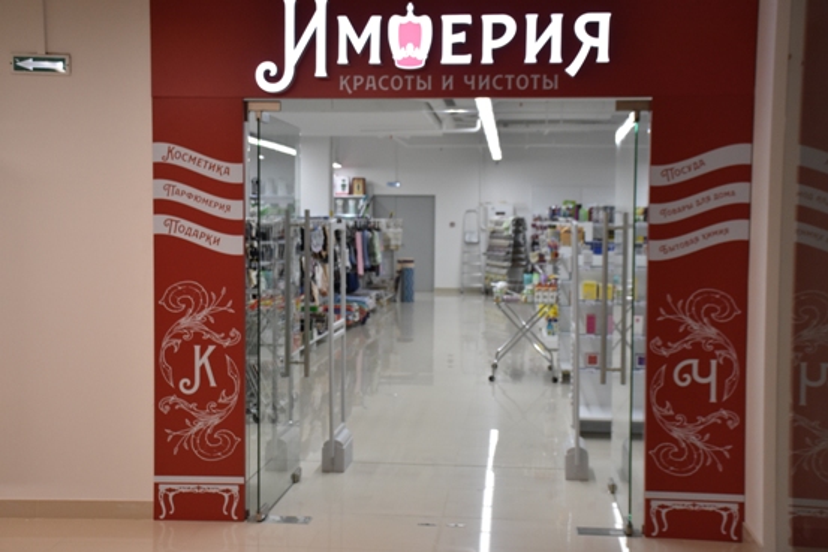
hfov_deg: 41.1
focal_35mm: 48
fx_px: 1104
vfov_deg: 28.1
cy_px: 276
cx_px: 414
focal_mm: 32
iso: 1250
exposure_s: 1/200
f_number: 7.1
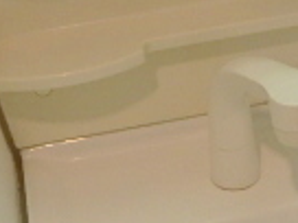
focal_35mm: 99
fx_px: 852
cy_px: 330
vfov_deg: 14.0
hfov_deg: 19.2
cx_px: 302
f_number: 3.5
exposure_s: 1/40
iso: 200
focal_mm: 3.7
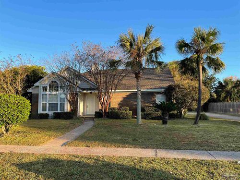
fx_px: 180
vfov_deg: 53.1
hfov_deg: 67.3
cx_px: 120
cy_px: 90
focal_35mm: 26
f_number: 1.6
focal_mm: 4.2
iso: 32
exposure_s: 1/888
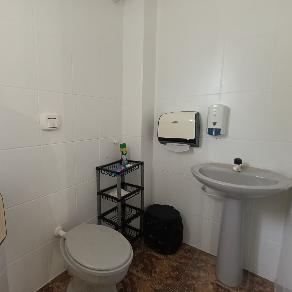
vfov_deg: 77.7
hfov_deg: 75.4
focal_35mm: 19
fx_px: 181
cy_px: 145
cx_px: 99
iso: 250
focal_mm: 1.65
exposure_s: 1/60
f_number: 2.2
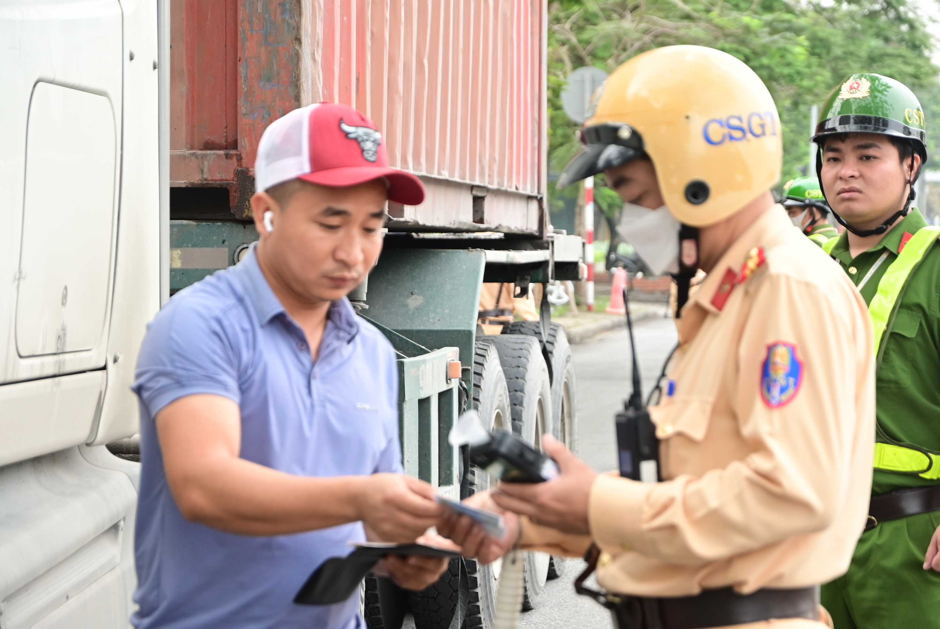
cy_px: 314
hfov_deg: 14.0
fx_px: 3841
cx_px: 470
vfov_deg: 9.4
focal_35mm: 147
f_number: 6.3
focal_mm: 98
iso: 500
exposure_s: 1/200
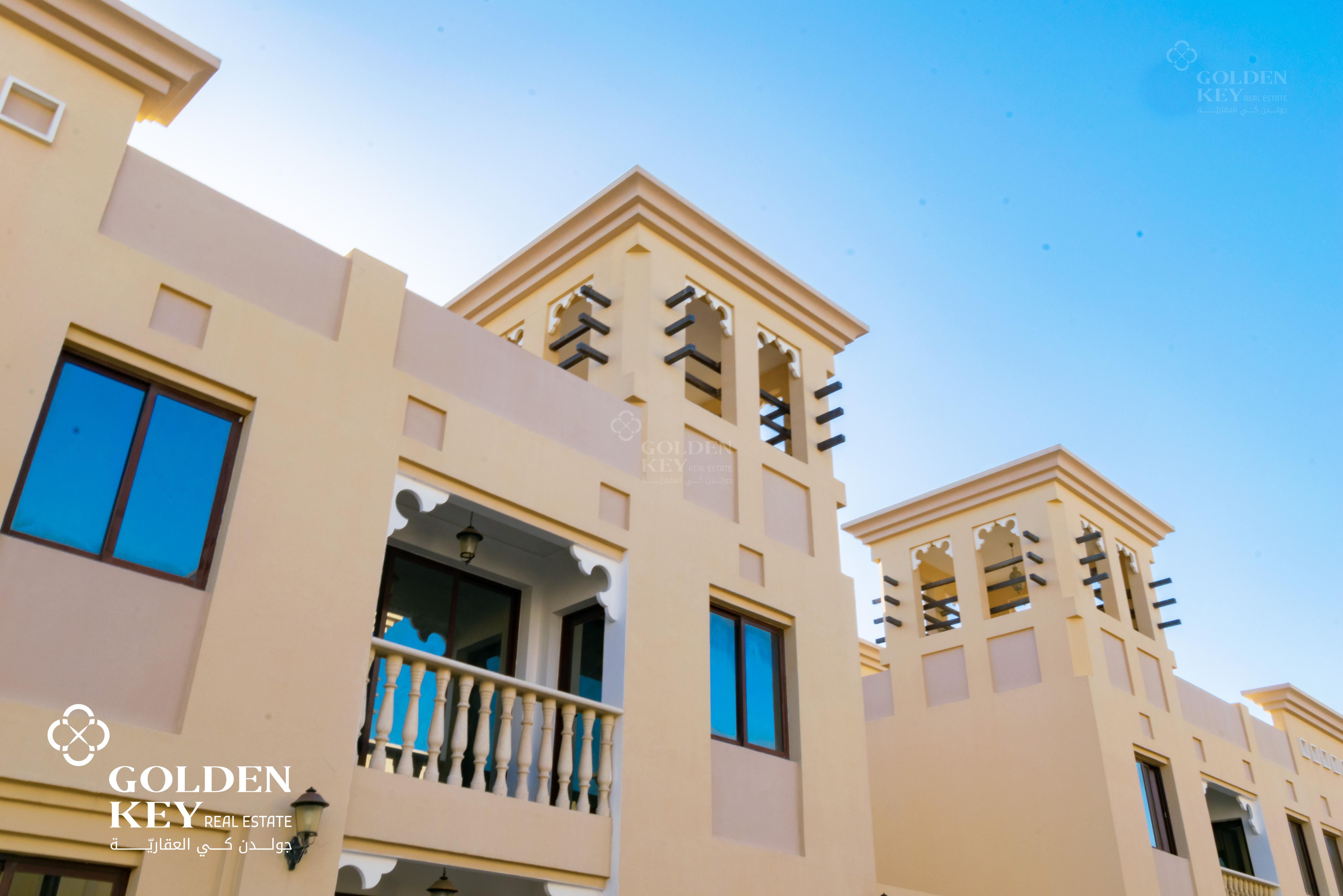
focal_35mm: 30
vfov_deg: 43.6
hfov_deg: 61.9
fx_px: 1119
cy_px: 448
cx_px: 672
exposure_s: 1/30
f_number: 25
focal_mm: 20
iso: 100
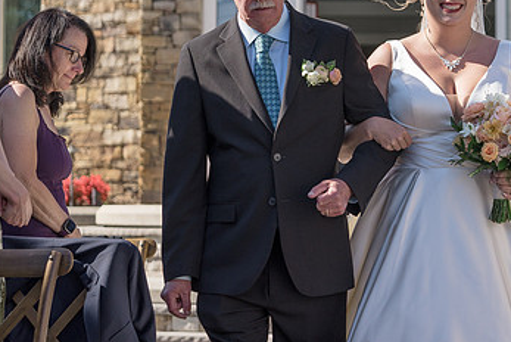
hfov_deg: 14.9
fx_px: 1946
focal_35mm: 137
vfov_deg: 10.0
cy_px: 92
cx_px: 417
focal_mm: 70
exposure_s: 1/800
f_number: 4
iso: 100
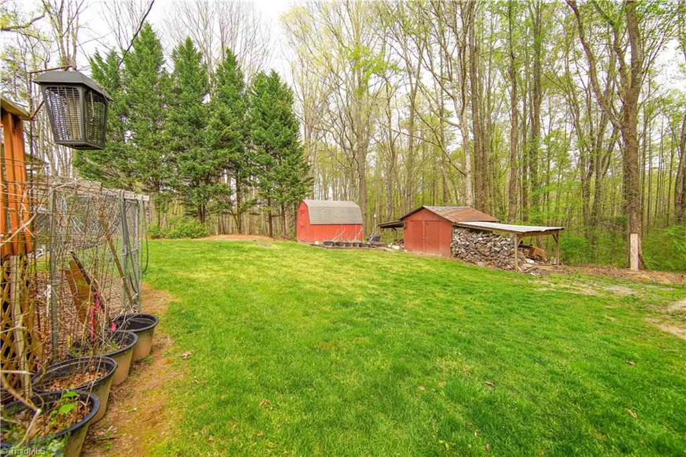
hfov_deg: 104.3
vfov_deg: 81.2
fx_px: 267
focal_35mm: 14
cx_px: 343
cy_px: 228
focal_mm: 14
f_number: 7.1
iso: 200
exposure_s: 1/125
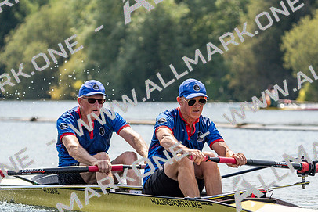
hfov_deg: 7.2
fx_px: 2527
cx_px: 165
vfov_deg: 4.8
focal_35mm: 286
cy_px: 139
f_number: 5.6
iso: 200
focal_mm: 200
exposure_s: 1/1600
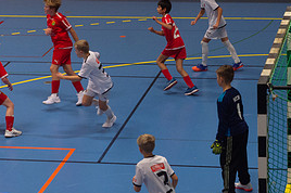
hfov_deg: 13.4
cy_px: 141
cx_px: 122
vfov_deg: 8.9
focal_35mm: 153
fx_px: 1235
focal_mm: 70
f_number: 3.5
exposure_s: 1/400
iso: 2000
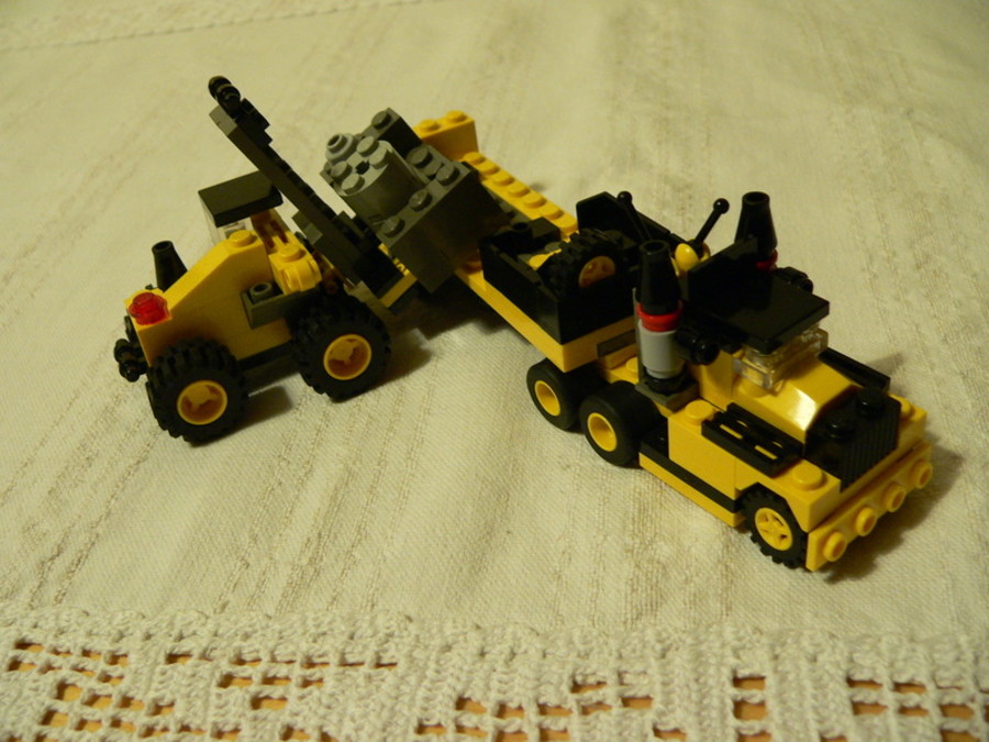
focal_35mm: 36
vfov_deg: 39.7
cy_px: 371
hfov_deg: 51.4
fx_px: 1029
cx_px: 494
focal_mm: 6
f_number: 2.8
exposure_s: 1/8
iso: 200
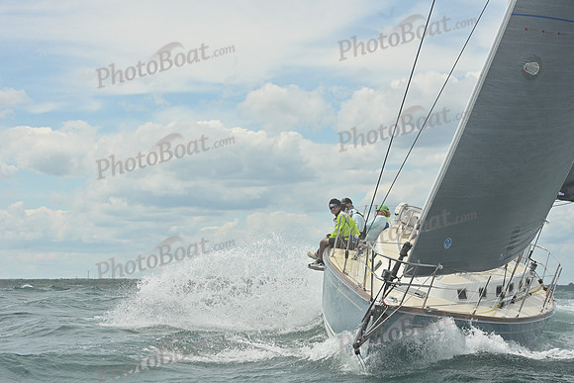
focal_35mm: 90
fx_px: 1435
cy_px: 192
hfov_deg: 22.6
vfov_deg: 15.2
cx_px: 287
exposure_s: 1/1250
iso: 320
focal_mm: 90
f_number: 11
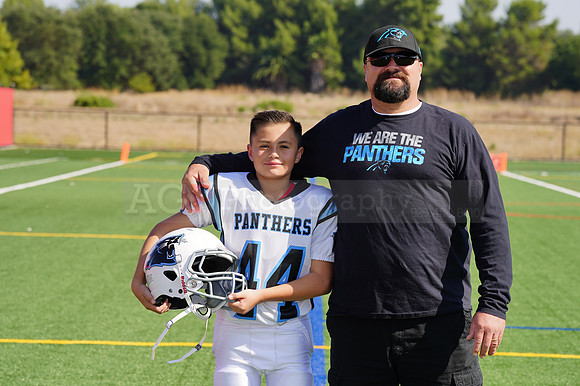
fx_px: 2447
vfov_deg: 9.0
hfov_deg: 13.5
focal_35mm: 152
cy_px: 193
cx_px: 290
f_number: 8
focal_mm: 152
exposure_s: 1/250
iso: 100
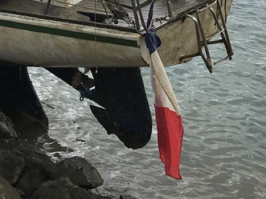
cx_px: -21
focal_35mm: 82
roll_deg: +0.5
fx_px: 630
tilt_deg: -8.4
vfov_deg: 16.8
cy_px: -70
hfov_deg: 22.6
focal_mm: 3.99
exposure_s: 1/2817
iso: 20
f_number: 1.8
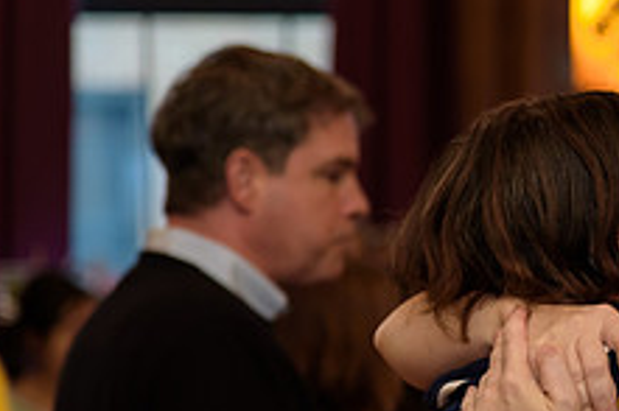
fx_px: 5412
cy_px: 362
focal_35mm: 315
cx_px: 703
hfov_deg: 6.5
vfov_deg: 4.4
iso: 800
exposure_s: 1/125
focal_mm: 120
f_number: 4
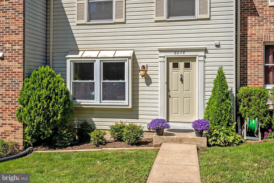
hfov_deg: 54.4
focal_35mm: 35
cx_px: 137
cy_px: 92
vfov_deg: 37.8
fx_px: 266
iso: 100
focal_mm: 35
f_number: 8
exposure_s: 1/320
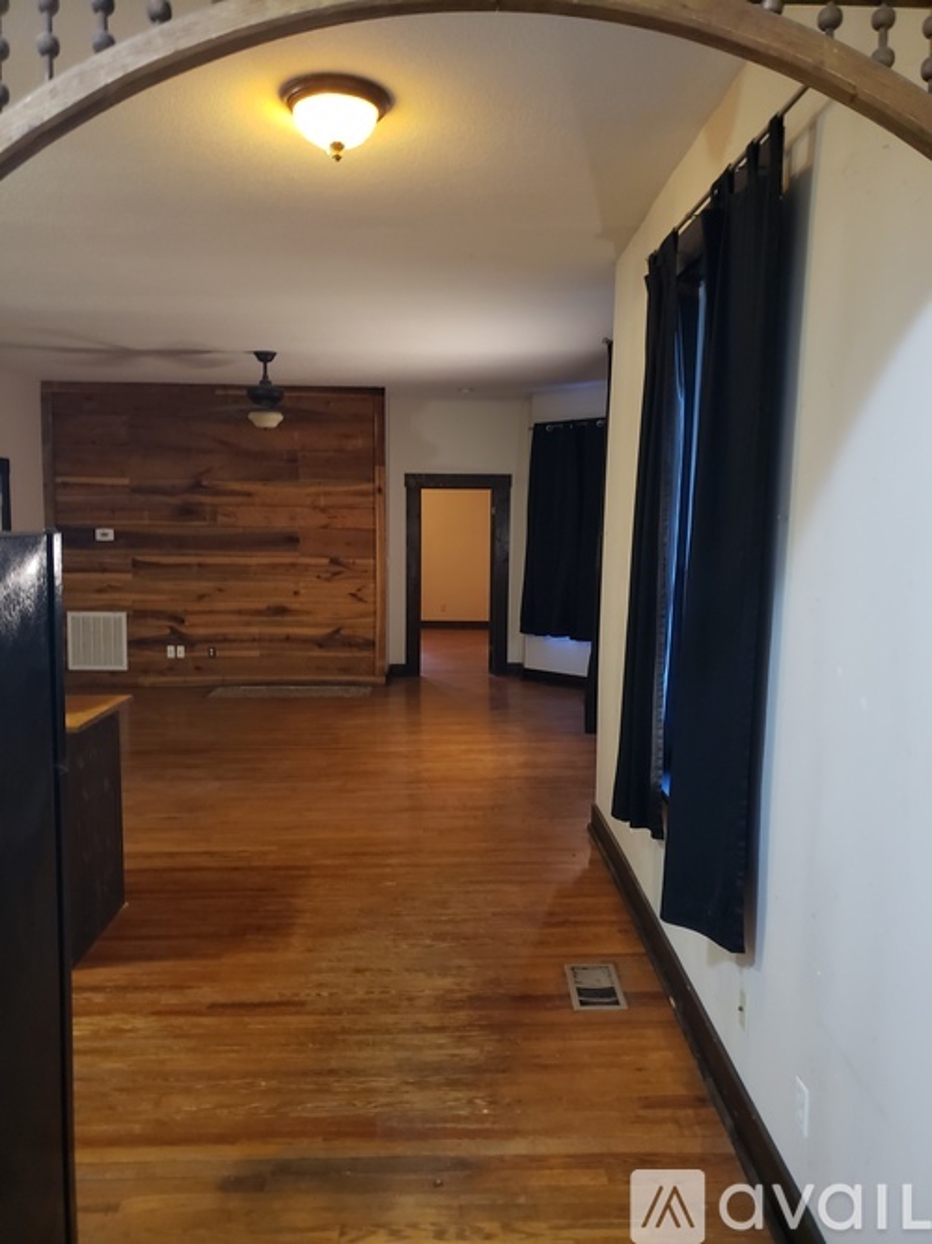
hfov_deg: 53.0
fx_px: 934
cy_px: 622
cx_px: 466
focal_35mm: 26
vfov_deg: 67.3
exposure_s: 1/12
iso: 250
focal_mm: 4.3
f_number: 1.5
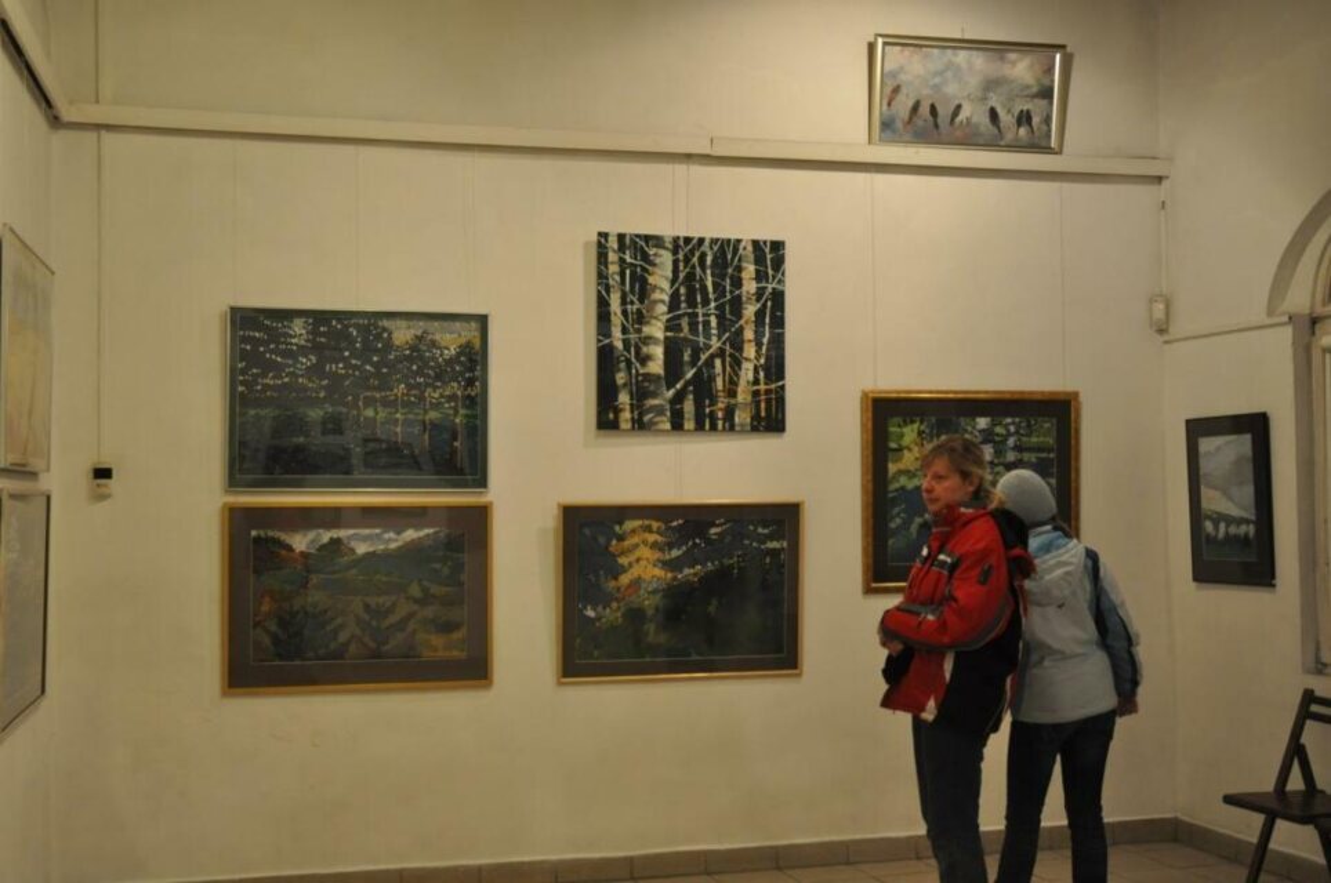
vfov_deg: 30.8
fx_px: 1606
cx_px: 666
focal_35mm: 44
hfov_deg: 45.0
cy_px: 442
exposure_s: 1/30
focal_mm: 29
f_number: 3.8
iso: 1100
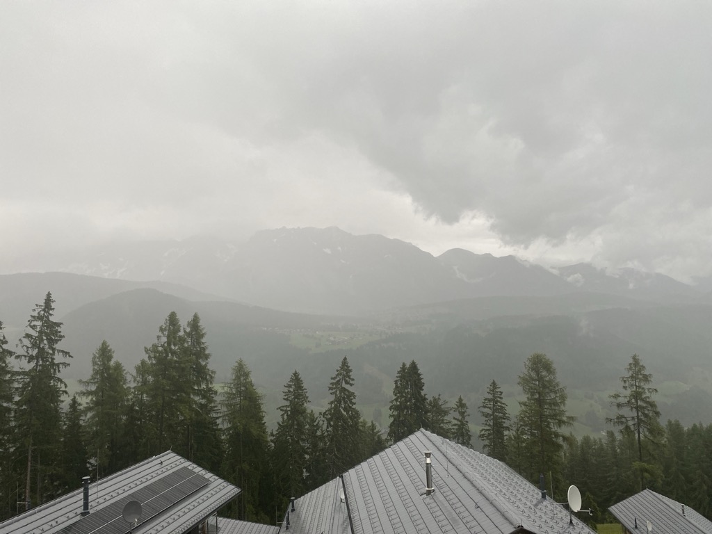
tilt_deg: +3.7
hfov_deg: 67.3
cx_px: 356
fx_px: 535
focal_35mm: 26
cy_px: 267
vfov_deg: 53.1
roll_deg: +2.0
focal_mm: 4.25
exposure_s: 1/122
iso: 64
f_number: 1.8
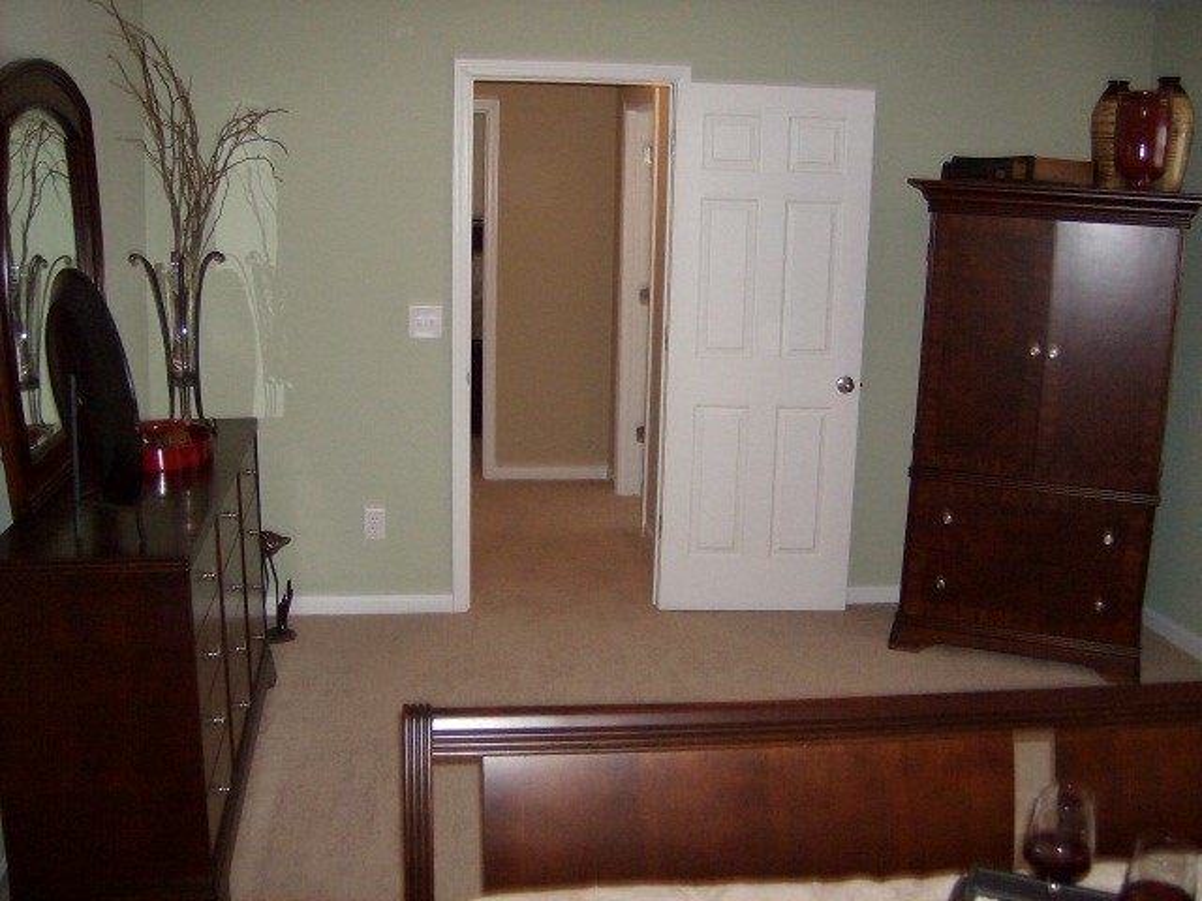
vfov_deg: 39.7
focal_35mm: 36
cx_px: 601
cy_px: 450
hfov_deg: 51.4
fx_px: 1250
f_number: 2.8
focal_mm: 6
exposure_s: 1/60
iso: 200
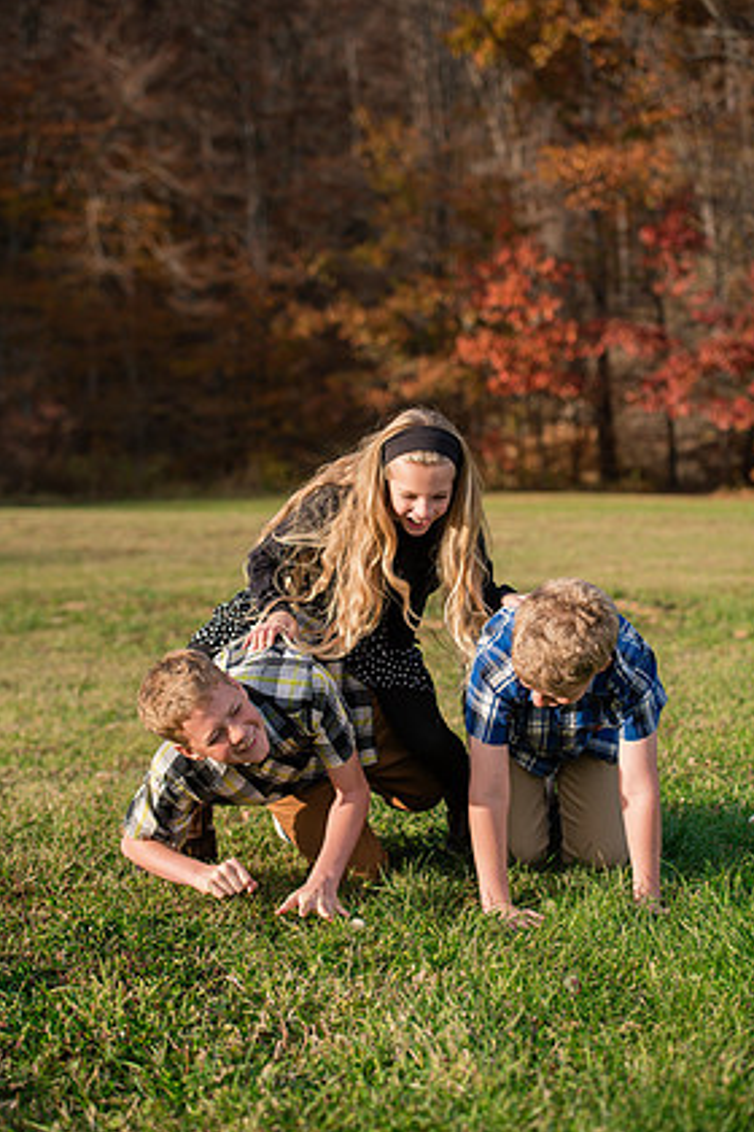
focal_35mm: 75
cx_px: 380
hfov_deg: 18.2
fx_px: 2356
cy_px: 579
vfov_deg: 27.0
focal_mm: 70
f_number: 3.5
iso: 560
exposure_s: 1/2500
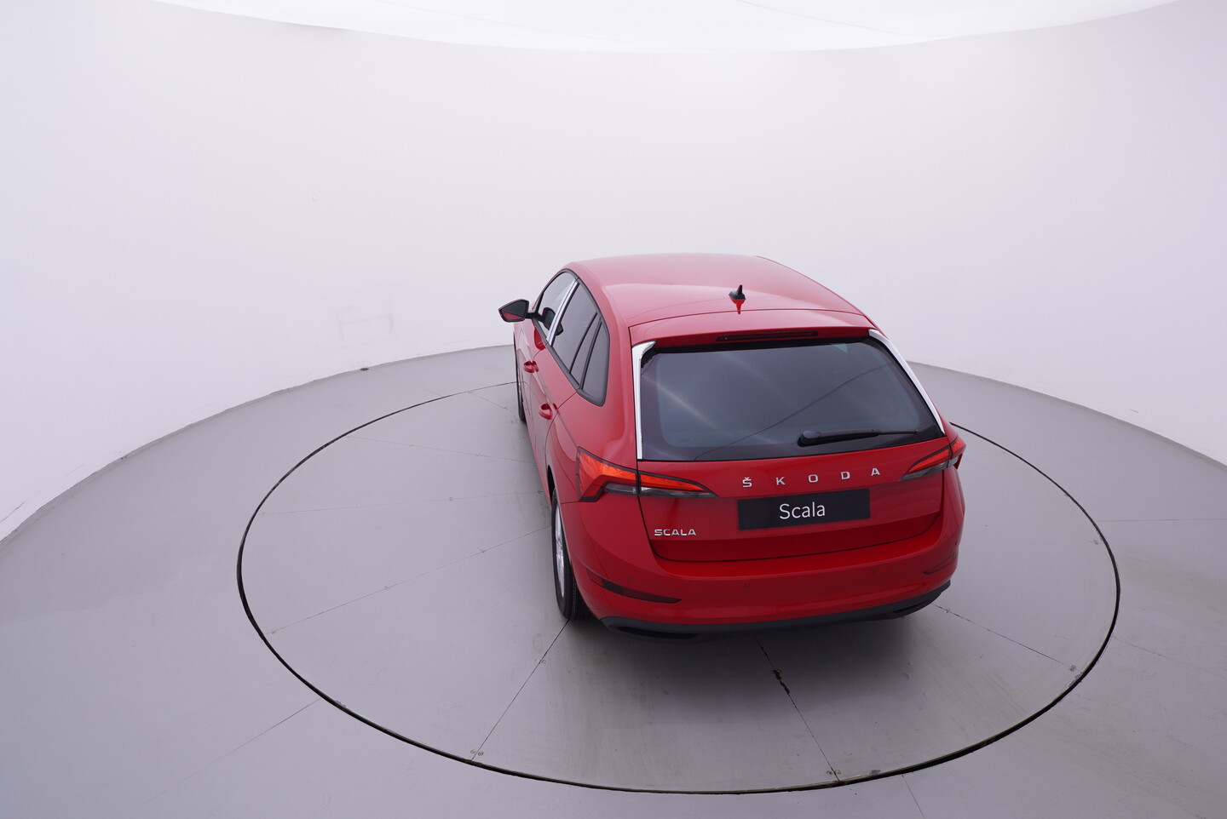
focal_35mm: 22
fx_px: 767
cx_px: 614
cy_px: 410
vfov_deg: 56.2
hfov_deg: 77.3
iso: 200
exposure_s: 1/80
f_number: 5
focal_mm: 15
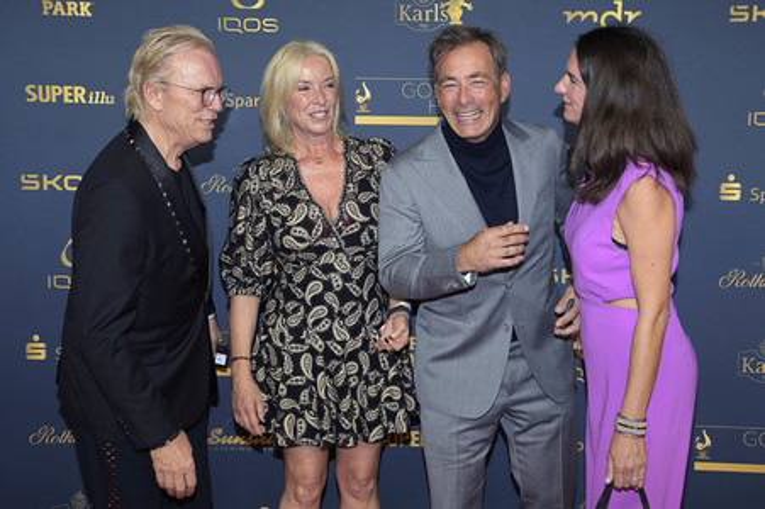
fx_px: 1019
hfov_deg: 41.1
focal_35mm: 48
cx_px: 382
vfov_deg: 28.0
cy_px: 254
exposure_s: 1/250
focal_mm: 48
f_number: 6.3
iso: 640
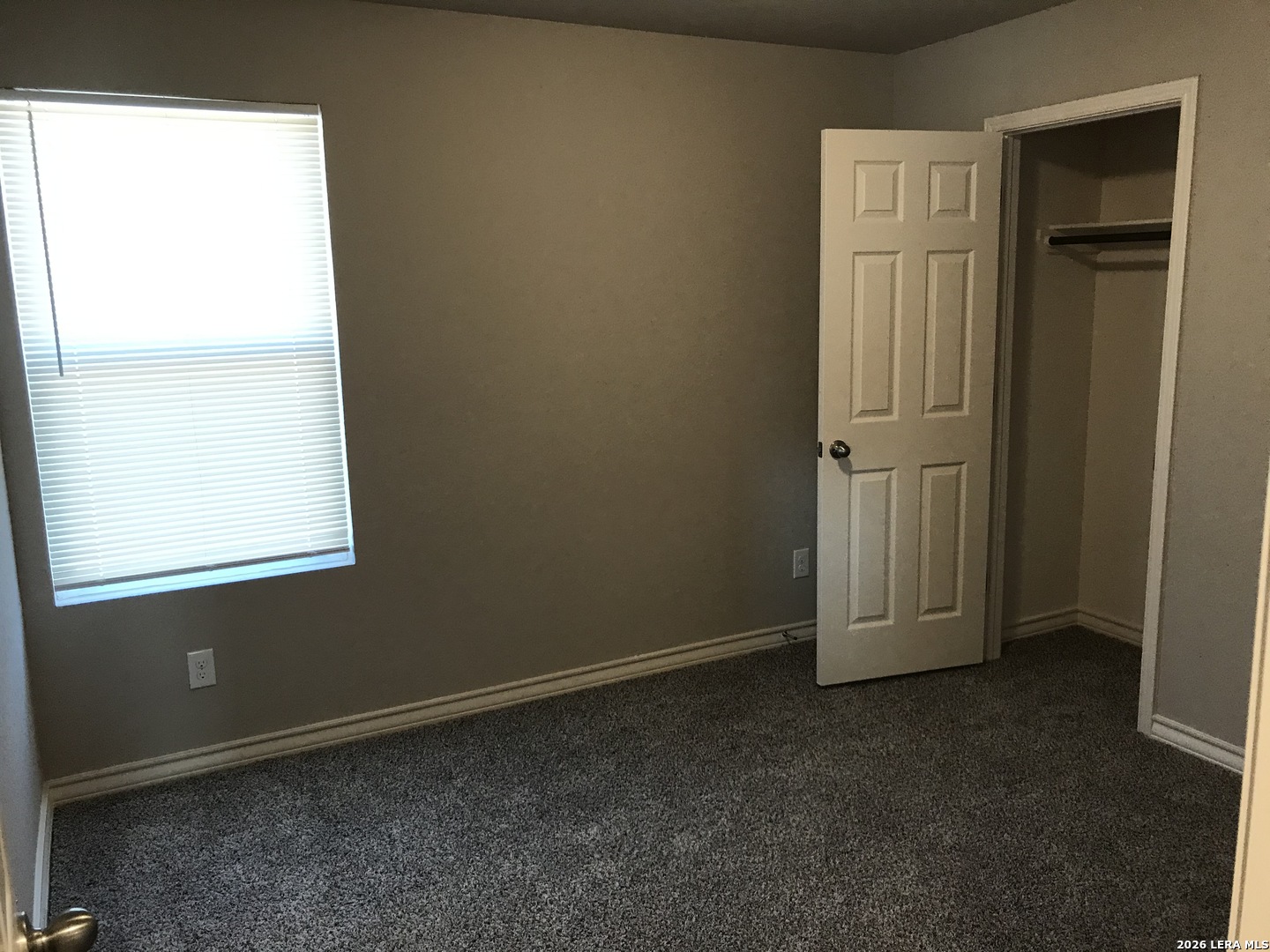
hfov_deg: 63.4
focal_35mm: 28
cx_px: 635
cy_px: 476
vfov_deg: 49.7
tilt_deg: -9.8
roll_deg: +1.9
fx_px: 1027
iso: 40
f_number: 1.8
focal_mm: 3.99
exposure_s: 1/30
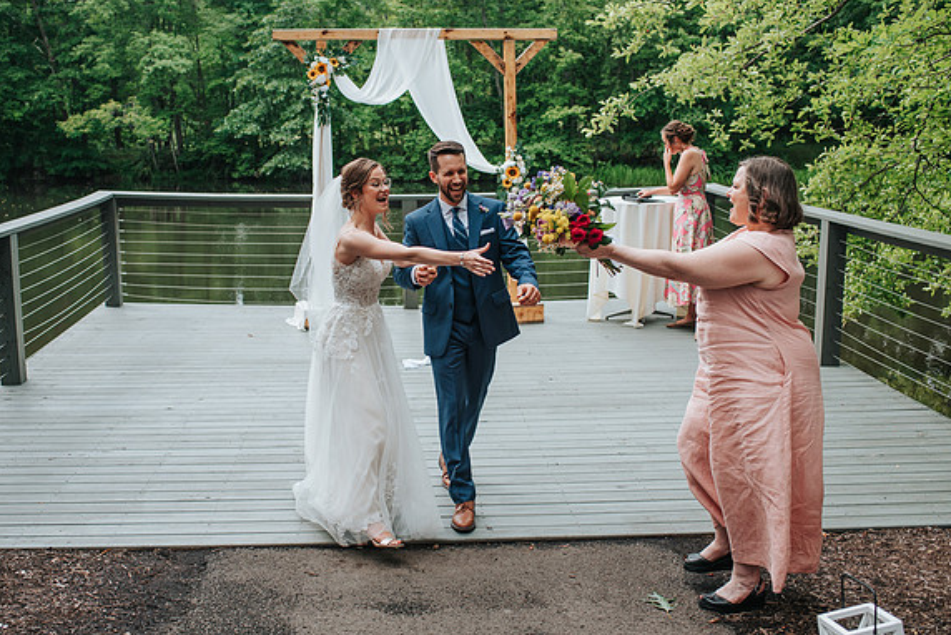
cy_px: 318
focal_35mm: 41
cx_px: 412
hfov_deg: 47.3
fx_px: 1084
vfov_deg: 32.7
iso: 250
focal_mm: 35
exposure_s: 1/800
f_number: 3.5
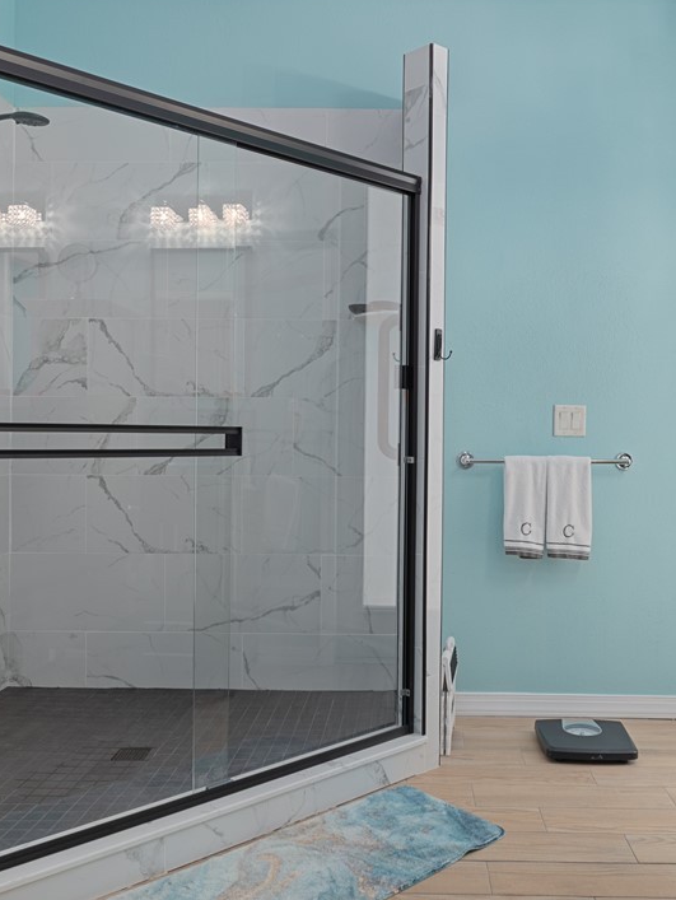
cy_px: 446
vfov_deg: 58.3
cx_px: 412
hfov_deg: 45.2
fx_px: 806
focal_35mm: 31
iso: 250
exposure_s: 1/3
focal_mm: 14
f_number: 8
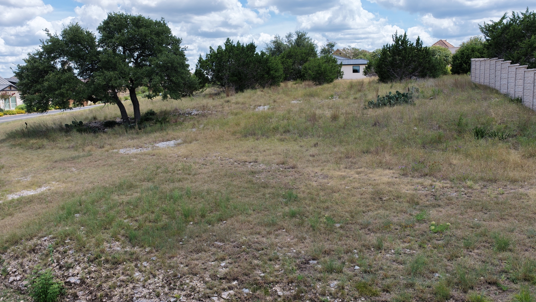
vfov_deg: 38.9
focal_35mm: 30
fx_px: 426
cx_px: 270
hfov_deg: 64.3
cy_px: 138
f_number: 2.8
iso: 100
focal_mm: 14.45
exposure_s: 1/640
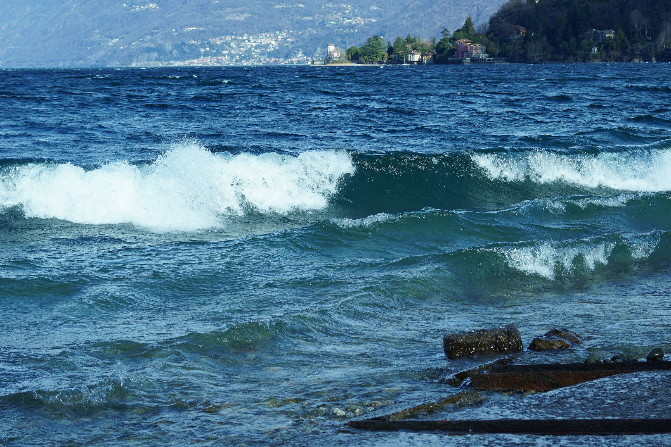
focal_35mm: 90
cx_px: 336
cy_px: 224
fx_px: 1677
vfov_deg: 15.2
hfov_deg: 22.6
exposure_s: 1/250
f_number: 7.1
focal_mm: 60
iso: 100
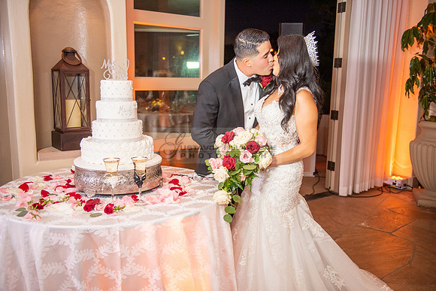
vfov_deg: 38.9
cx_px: 218
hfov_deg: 55.8
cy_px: 146
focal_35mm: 34
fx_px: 412
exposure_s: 1/125
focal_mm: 34
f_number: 2.8
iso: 1250
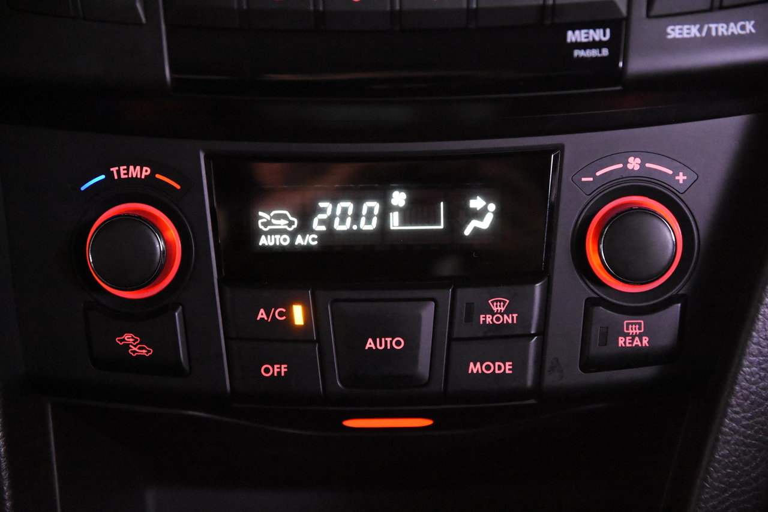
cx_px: 384
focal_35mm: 105
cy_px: 256
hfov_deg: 19.5
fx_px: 2240
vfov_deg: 13.0
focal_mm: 70
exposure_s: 1/125
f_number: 4
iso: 11400
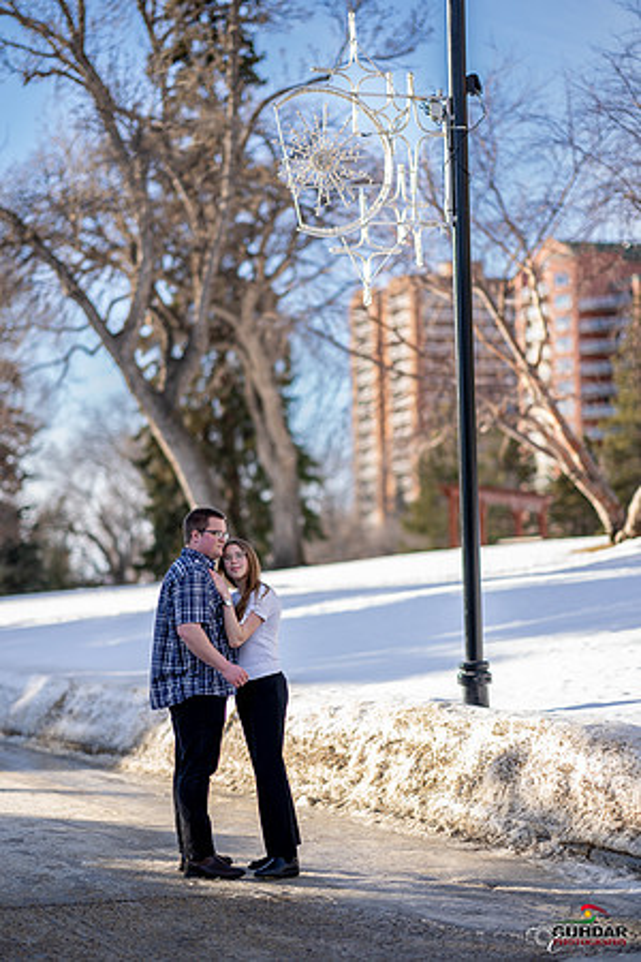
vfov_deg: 23.9
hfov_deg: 16.1
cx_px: 320
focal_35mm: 85
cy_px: 481
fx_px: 2270
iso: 100
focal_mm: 85
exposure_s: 1/1600
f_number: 1.4
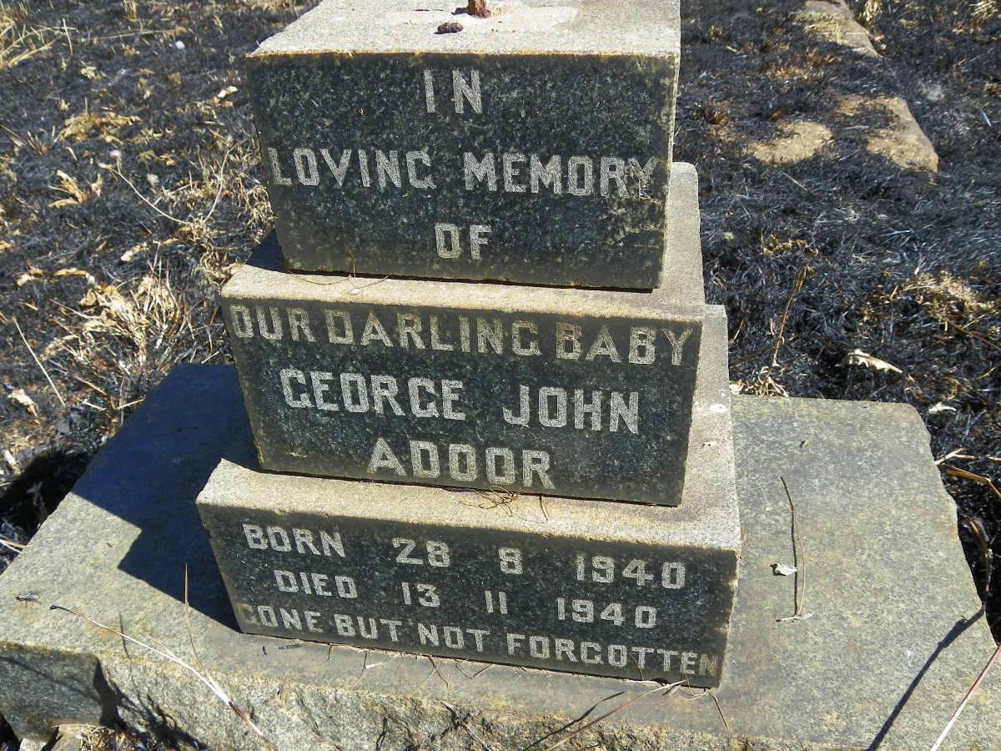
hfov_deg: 58.4
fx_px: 896
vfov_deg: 45.4
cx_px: 500
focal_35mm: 31
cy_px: 376
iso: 64
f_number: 4
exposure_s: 1/200
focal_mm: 5.5
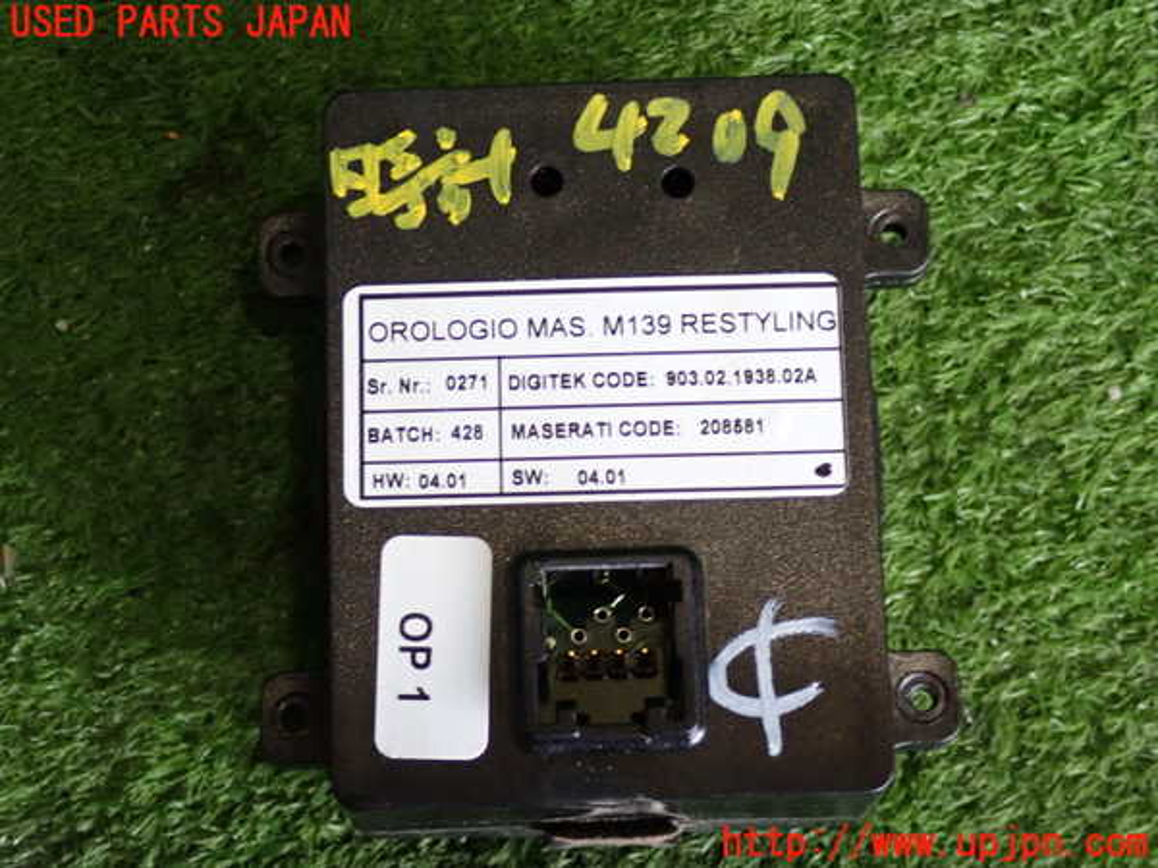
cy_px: 434
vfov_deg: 18.0
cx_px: 579
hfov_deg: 23.8
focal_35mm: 82
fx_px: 2743
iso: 800
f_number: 4.3
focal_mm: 14.62
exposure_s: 1/30
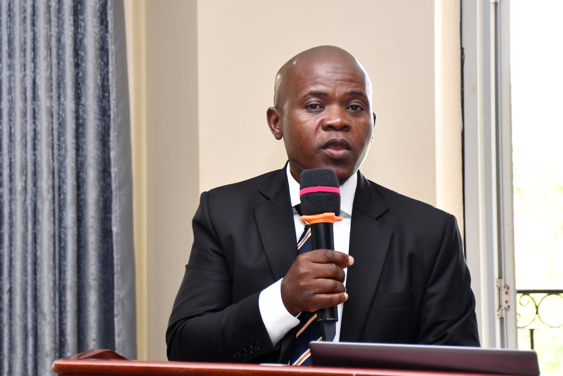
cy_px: 203
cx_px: 267
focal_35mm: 102
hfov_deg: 20.0
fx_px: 1595
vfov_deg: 13.4
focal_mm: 62
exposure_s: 1/60
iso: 640
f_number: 5
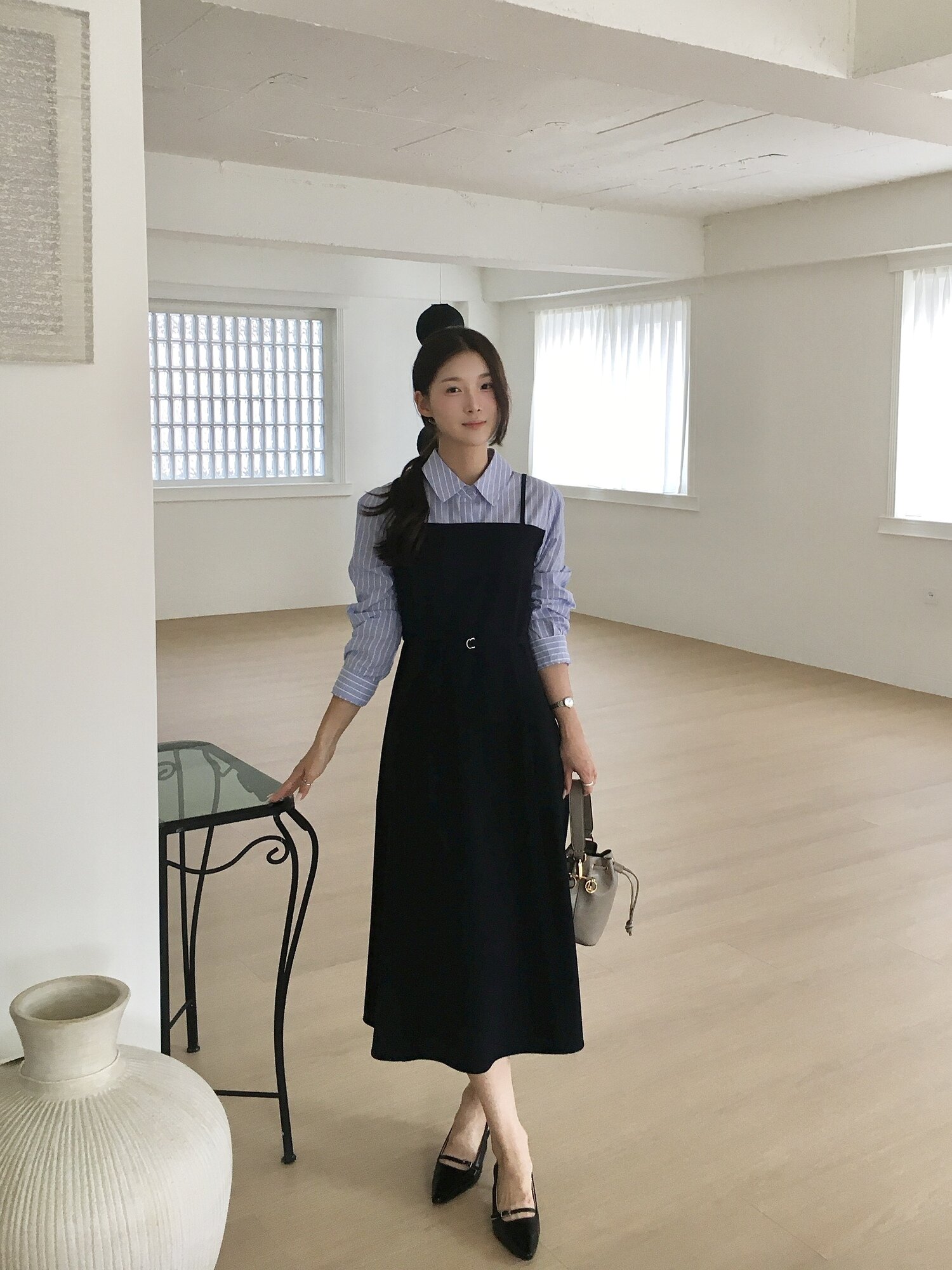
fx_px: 1063
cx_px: 476
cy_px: 635
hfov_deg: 48.2
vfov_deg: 61.7
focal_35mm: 29
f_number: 2.2
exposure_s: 1/30
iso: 25
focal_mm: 4.15
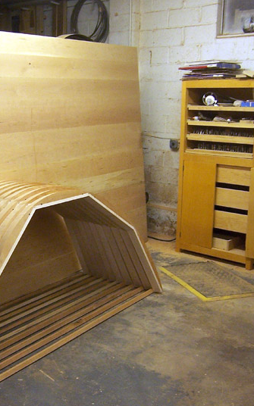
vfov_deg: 42.6
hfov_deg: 26.7
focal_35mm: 47
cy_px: 204
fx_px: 521
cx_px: 37
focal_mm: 5.5
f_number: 3.4
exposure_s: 1/10
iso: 140
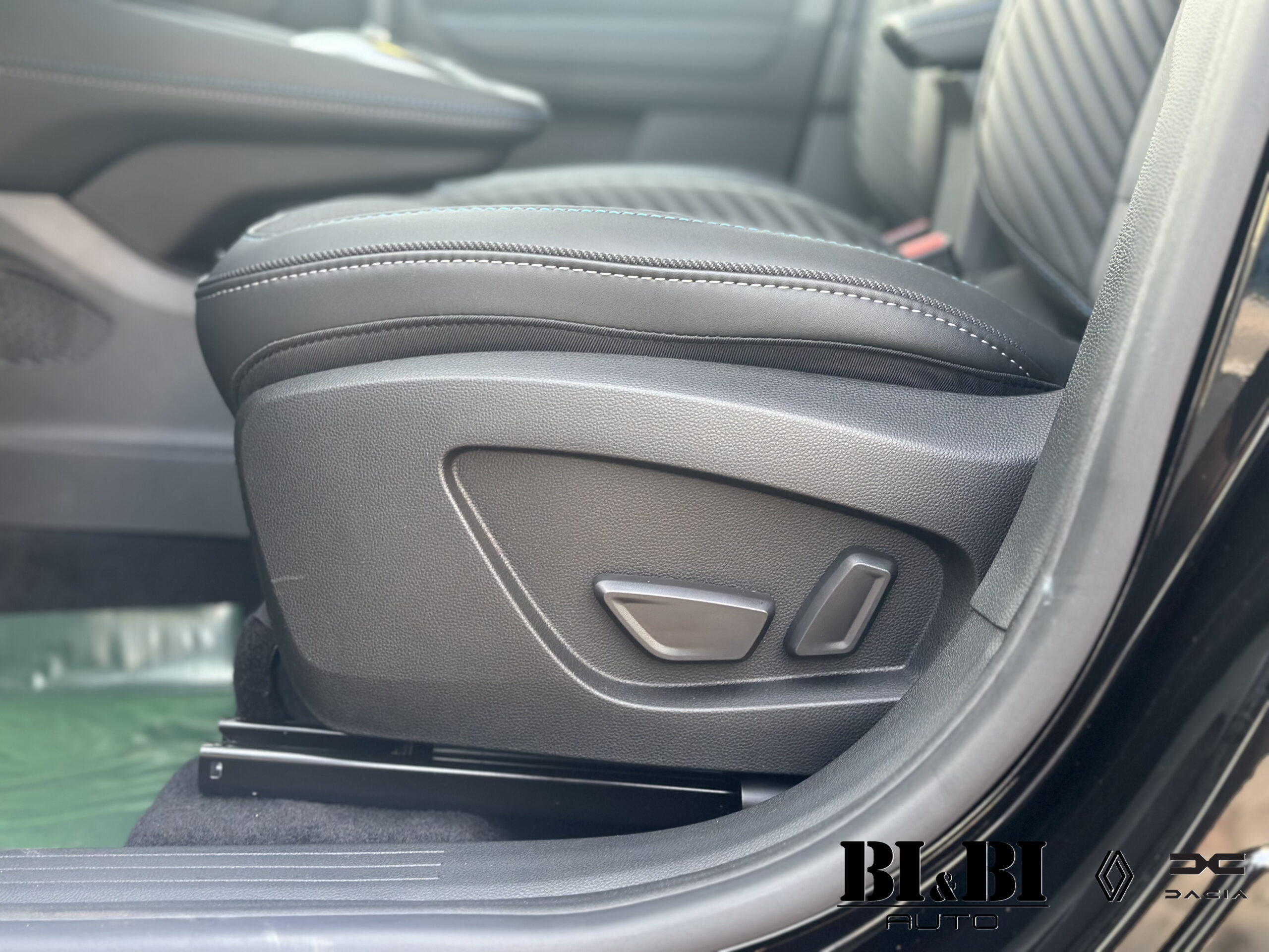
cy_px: 476
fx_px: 1760
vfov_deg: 30.3
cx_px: 634
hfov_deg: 39.7
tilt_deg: -10.6
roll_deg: -2.0
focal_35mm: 48
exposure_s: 1/60
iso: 125
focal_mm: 6.86
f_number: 1.78
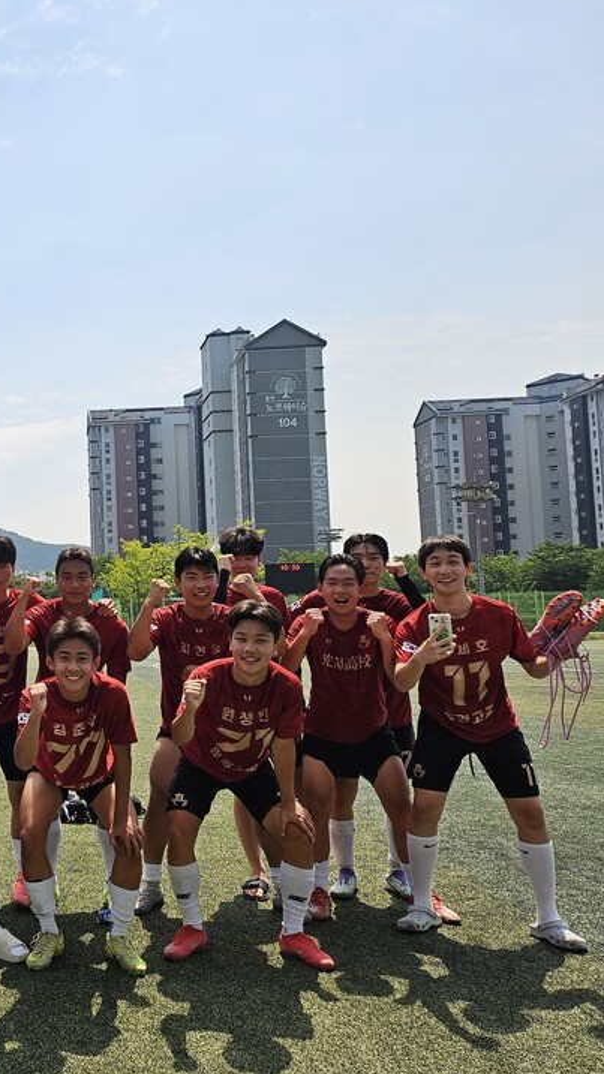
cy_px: 536
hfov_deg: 30.1
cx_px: -66
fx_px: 997
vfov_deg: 56.6
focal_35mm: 35
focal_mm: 5
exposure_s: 1/4654
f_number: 1.8
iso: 50
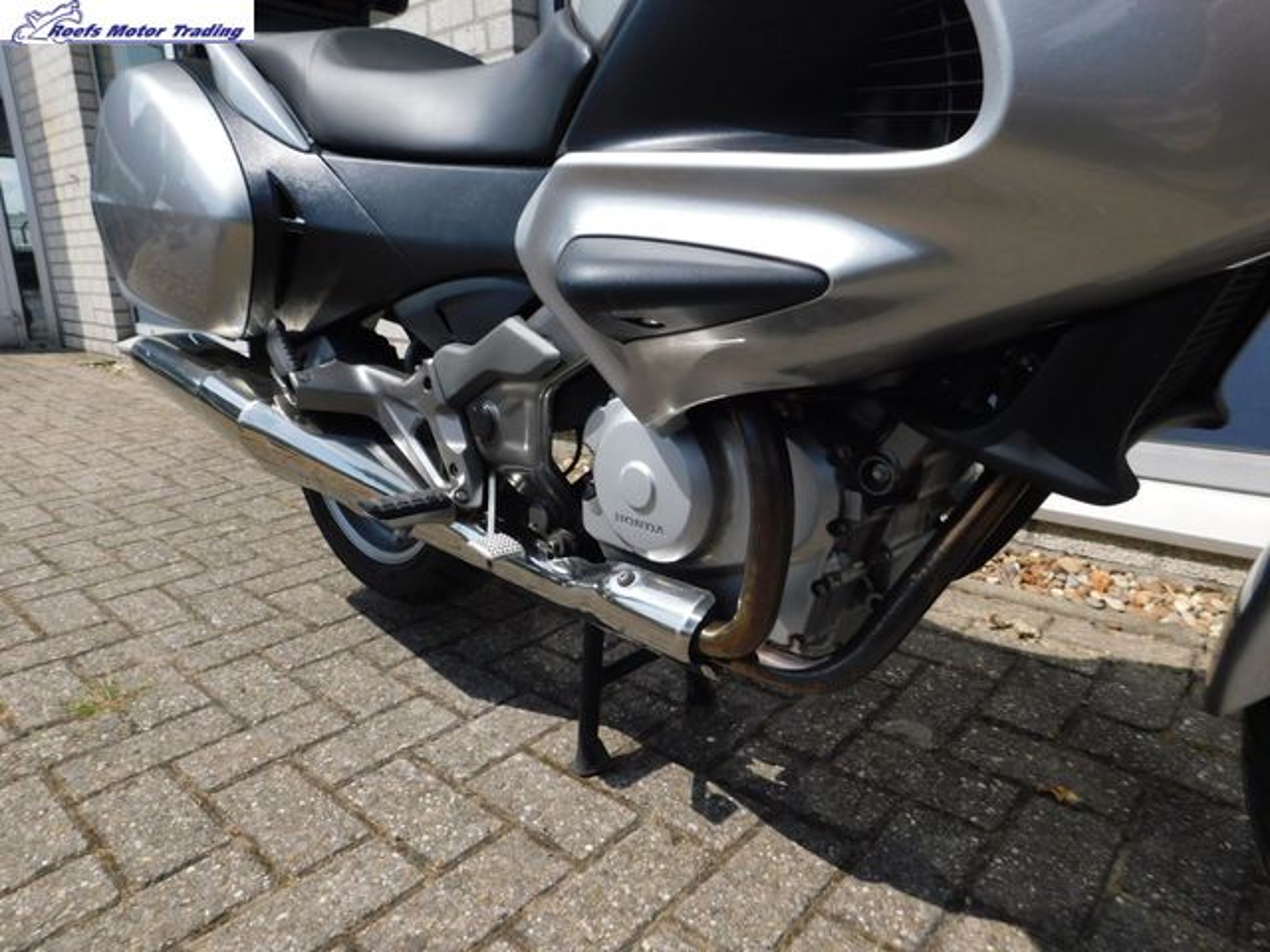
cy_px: 476
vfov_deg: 58.9
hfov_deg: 73.9
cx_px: 635
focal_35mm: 23
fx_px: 844
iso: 125
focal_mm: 4
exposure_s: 1/500
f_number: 6
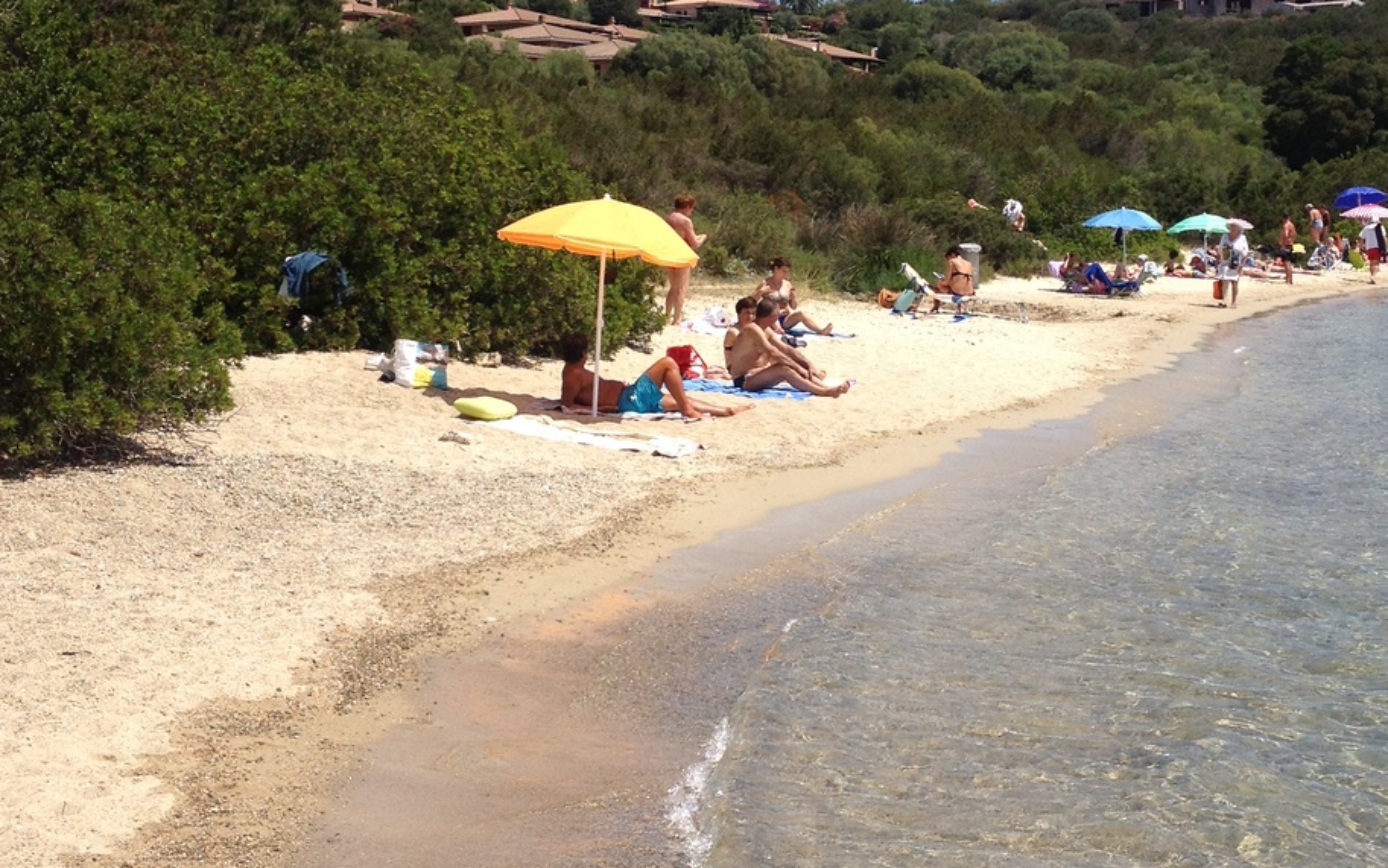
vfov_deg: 20.0
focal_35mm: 65
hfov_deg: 31.5
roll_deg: +0.5
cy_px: 324
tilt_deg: -5.2
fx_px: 2459
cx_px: 772
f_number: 2.4
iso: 50
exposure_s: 1/2304
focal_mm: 4.28
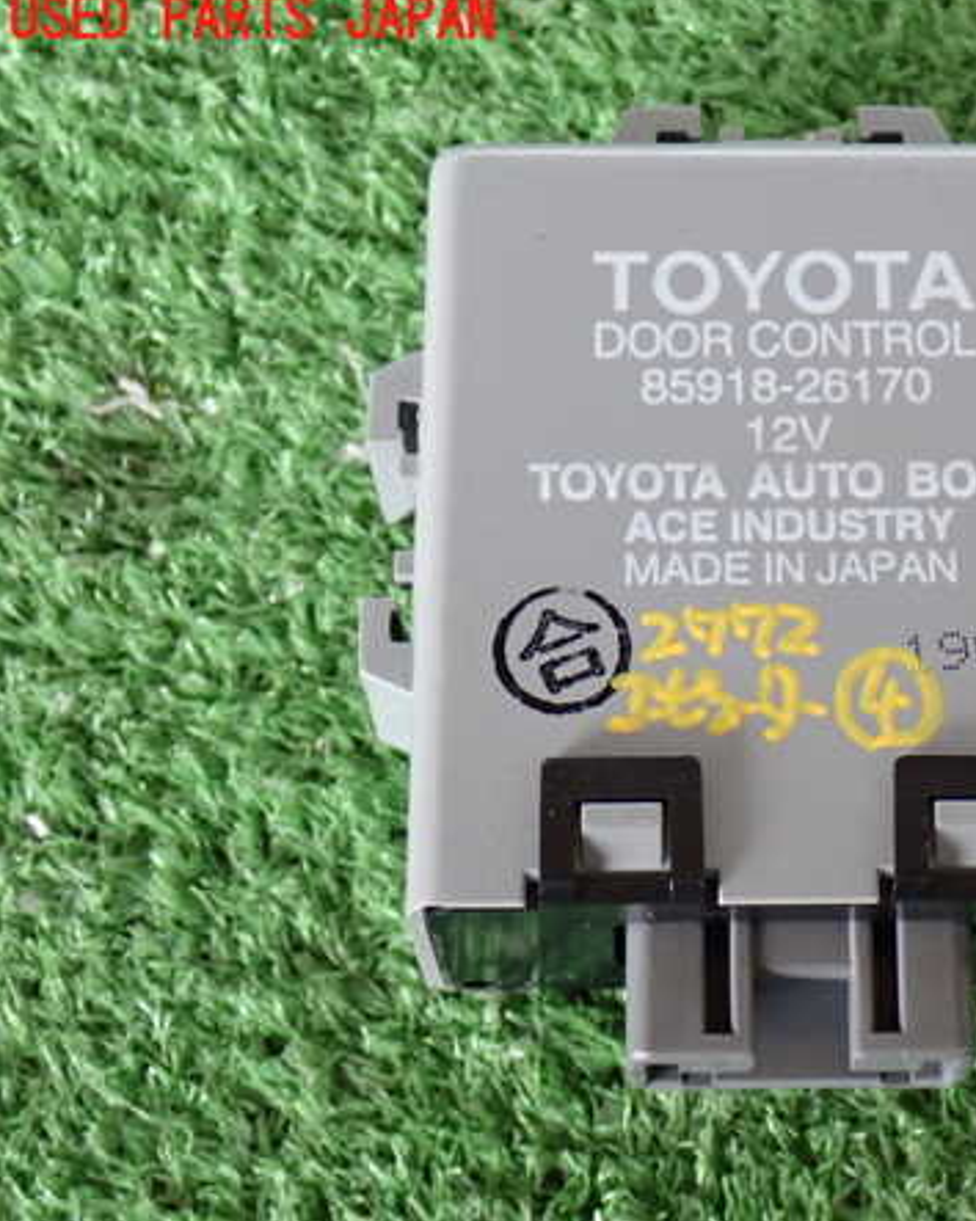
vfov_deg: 23.3
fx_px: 2963
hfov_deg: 18.5
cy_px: 606
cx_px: 822
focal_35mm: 82
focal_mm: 11.09
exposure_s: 1/60
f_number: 3.6
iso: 640
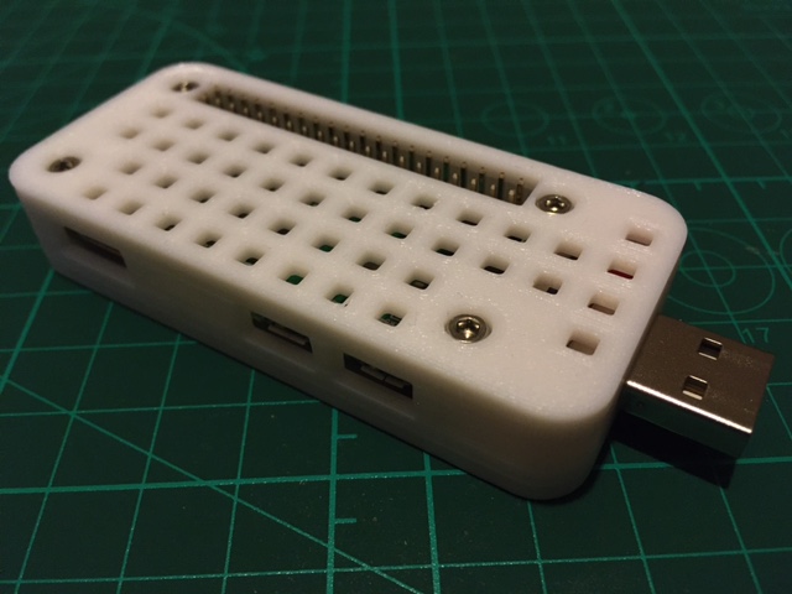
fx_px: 664
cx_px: 396
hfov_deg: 61.7
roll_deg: +1.6
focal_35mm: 29
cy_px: 297
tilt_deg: -44.6
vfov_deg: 48.2
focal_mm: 4.15
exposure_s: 1/25
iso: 250
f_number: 2.2
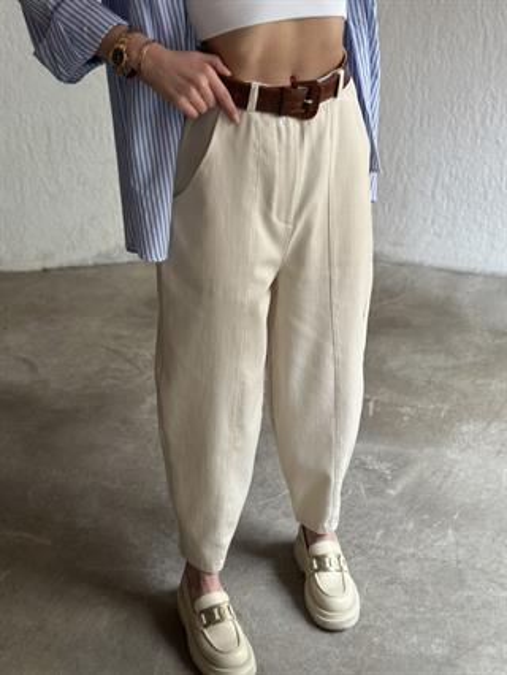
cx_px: 254
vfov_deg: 39.6
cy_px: 338
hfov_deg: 30.3
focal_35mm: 48
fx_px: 936
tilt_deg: -44.7
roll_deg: +3.3
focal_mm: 6.86
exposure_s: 1/60
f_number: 1.78
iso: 160
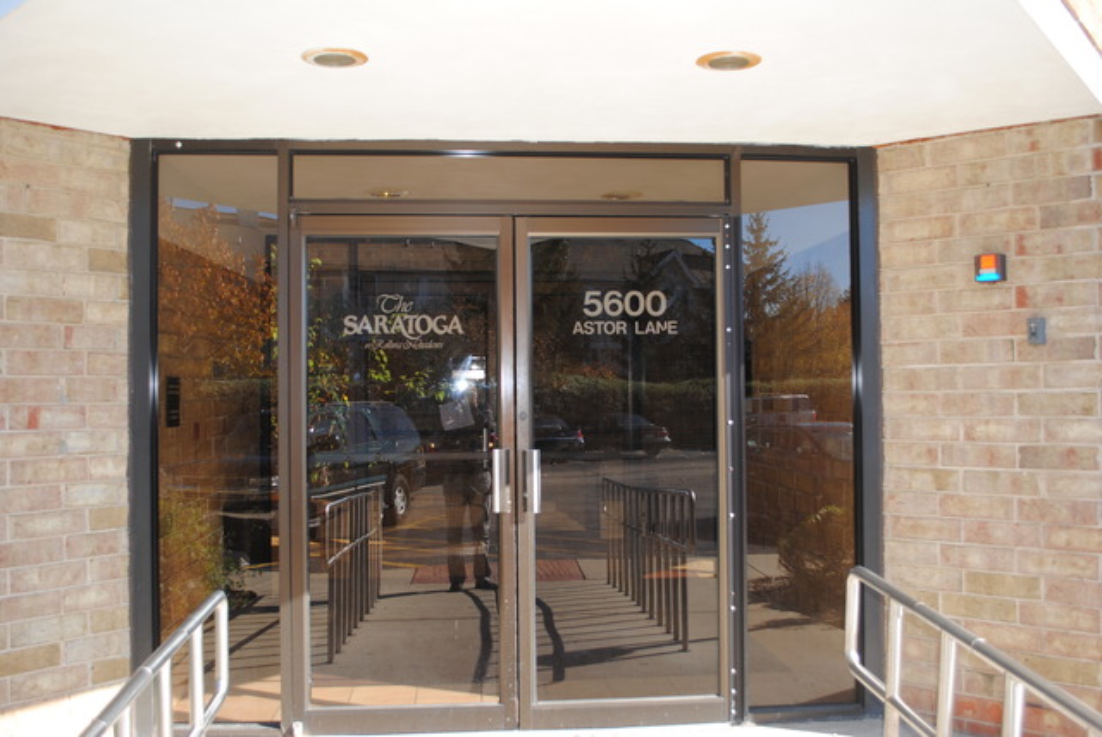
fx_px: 1011
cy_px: 368
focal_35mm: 33
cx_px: 551
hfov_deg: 57.2
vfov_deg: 40.0
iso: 100
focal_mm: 22
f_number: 4
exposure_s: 1/160
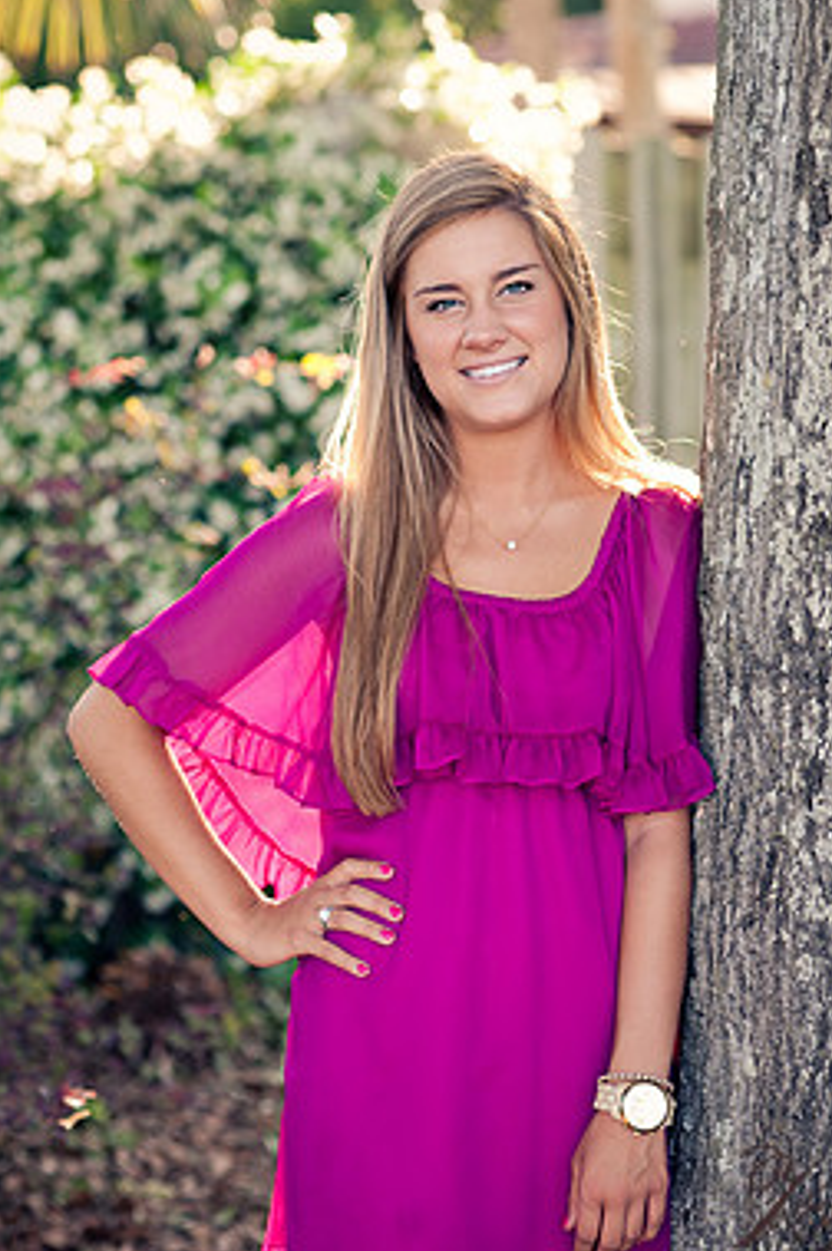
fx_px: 3507
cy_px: 621
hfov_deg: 13.5
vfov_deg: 20.2
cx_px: 457
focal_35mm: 101
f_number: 3.5
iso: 250
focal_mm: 85
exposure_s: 1/160
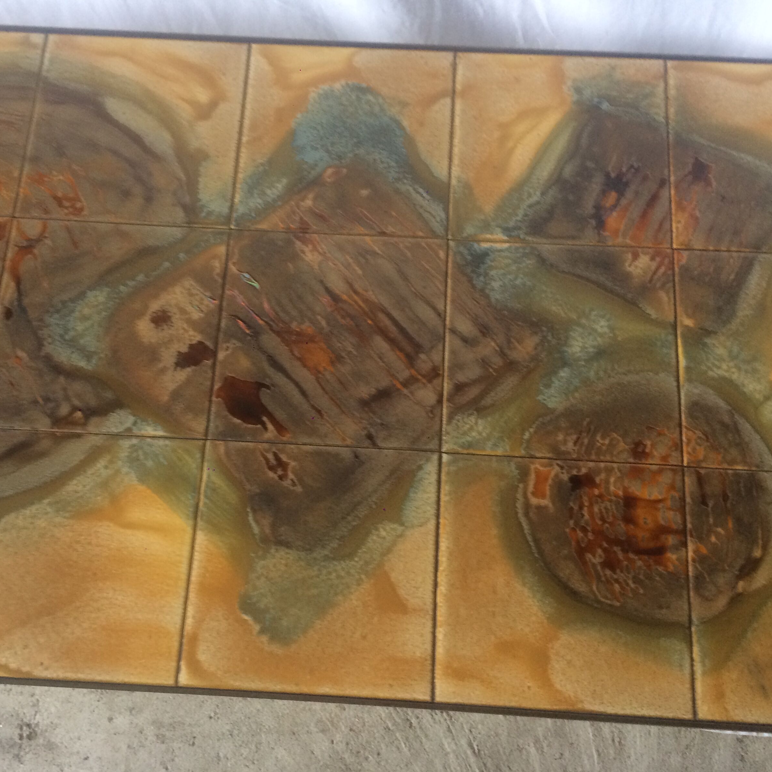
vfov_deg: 47.2
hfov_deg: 47.1
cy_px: 390
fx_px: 883
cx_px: 328
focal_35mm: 35
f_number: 2.2
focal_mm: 4.15
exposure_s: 1/33
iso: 80
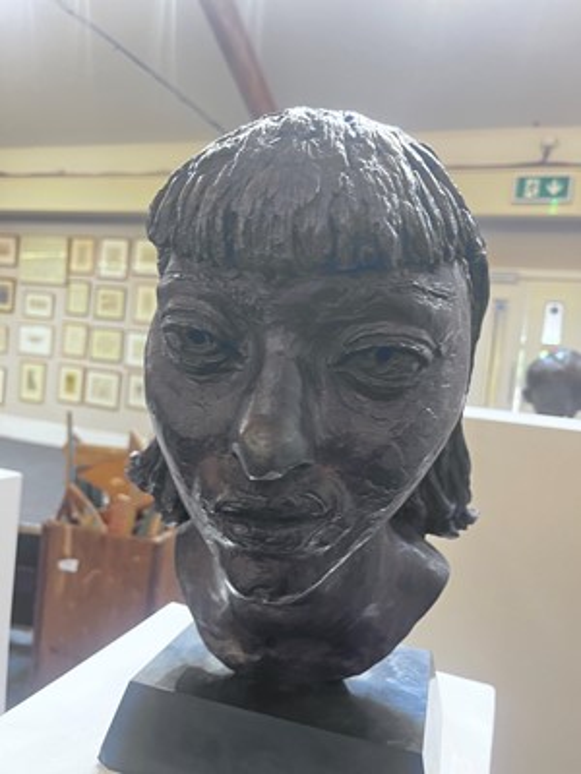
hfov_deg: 53.1
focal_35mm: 26
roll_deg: -5.3
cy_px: 387
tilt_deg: -3.9
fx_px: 582
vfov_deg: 67.3
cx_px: 290
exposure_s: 1/50
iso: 400
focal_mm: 5.1
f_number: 1.6
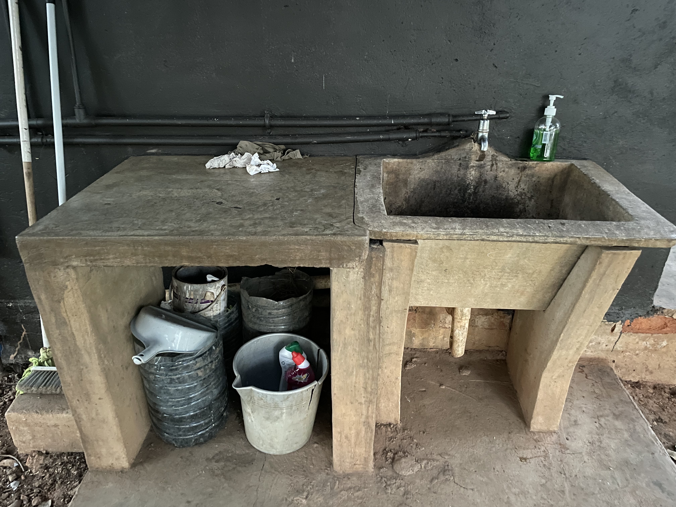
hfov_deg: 67.3
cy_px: 254
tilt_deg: -26.5
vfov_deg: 53.1
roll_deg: +0.9
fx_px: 508
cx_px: 338
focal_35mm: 26
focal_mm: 4.2
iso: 640
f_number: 1.6
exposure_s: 1/9
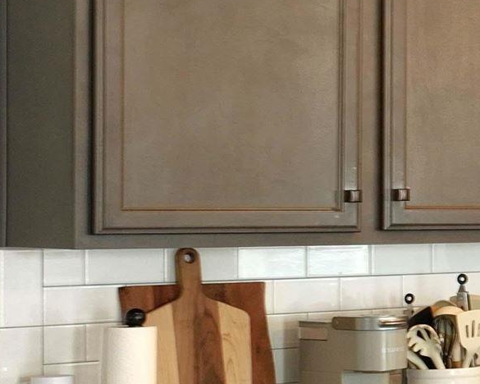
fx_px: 1747
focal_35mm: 123
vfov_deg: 12.5
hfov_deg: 12.3
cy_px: 211
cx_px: 1164
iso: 100
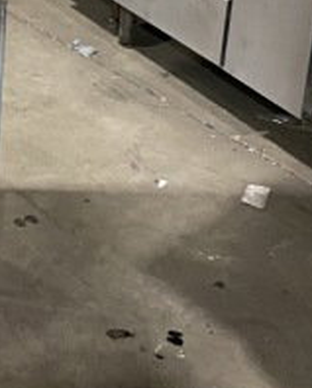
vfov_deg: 16.6
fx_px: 1198
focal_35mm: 104
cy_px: -213
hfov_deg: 13.5
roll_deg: -1.3
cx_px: -222
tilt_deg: -11.9
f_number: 1.8
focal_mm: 4.25
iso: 400
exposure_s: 1/60
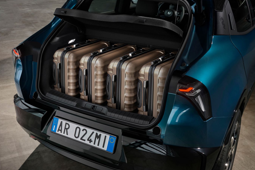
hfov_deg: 46.4
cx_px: 121
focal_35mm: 42
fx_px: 298
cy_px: 92
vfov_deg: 31.9
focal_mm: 38
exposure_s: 1/8
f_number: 9
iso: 100
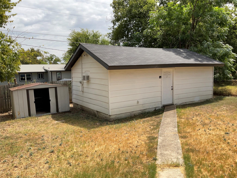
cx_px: 118
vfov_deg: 48.2
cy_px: 89
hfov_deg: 61.7
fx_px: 199
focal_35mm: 29
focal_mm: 3
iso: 16
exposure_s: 1/2141
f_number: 1.8
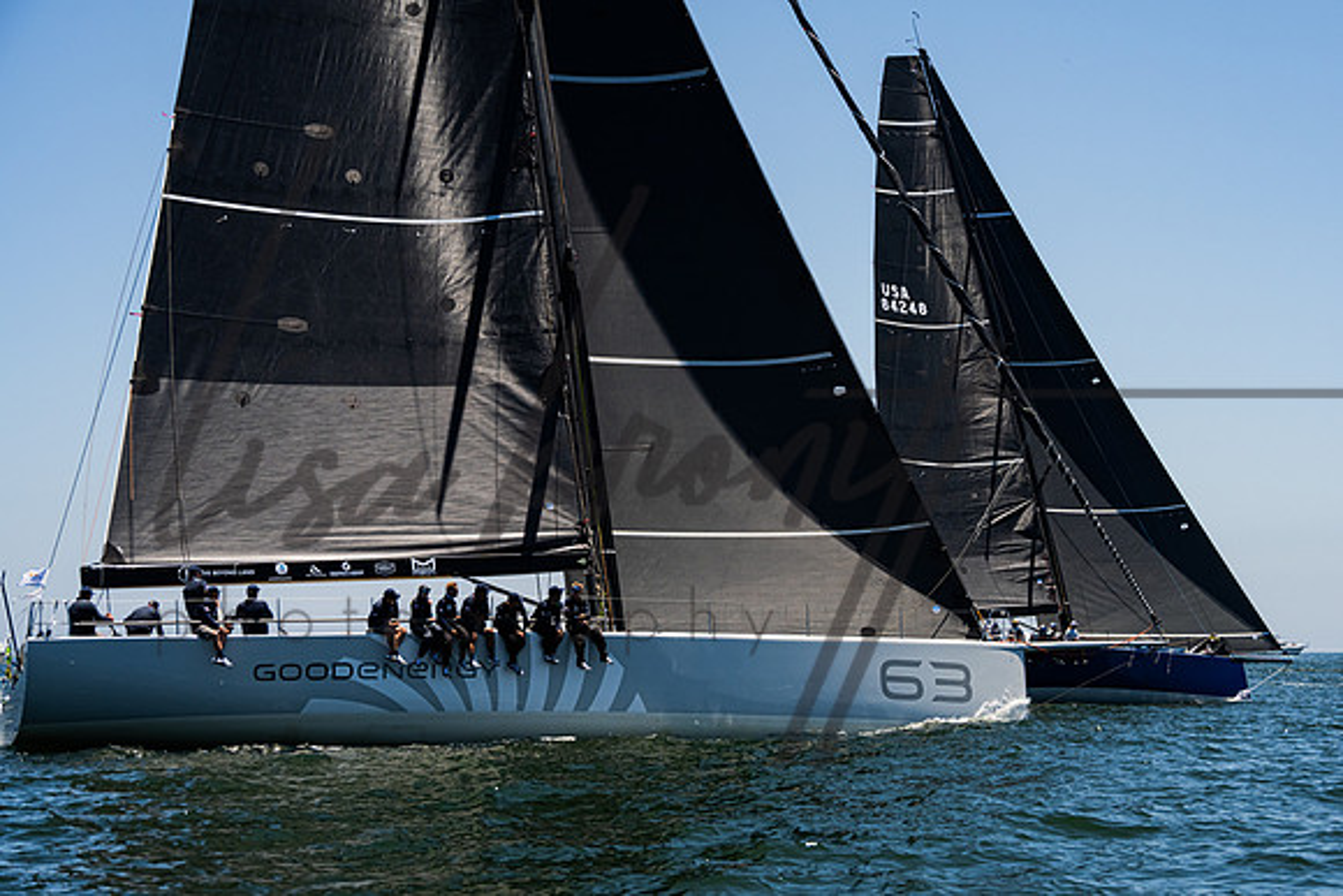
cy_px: 494
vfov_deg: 17.2
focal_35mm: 80
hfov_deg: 25.5
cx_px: 754
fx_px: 2969
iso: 500
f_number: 8
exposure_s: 1/2500
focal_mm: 70
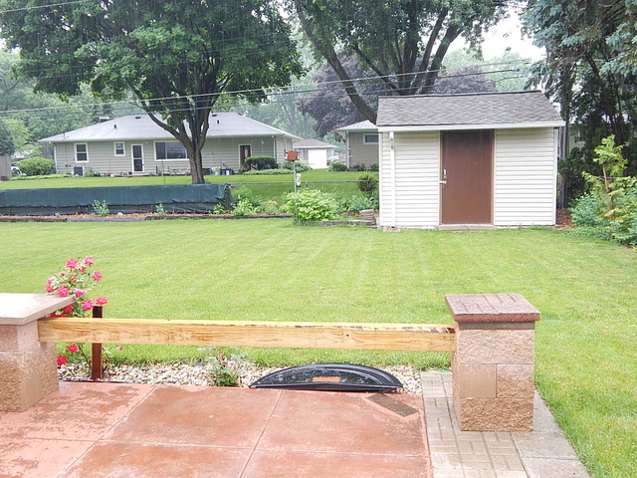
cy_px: 239
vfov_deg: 45.4
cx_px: 318
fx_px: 570
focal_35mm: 31
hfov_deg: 58.4
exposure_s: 1/60
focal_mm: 5.6
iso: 180
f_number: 3.2
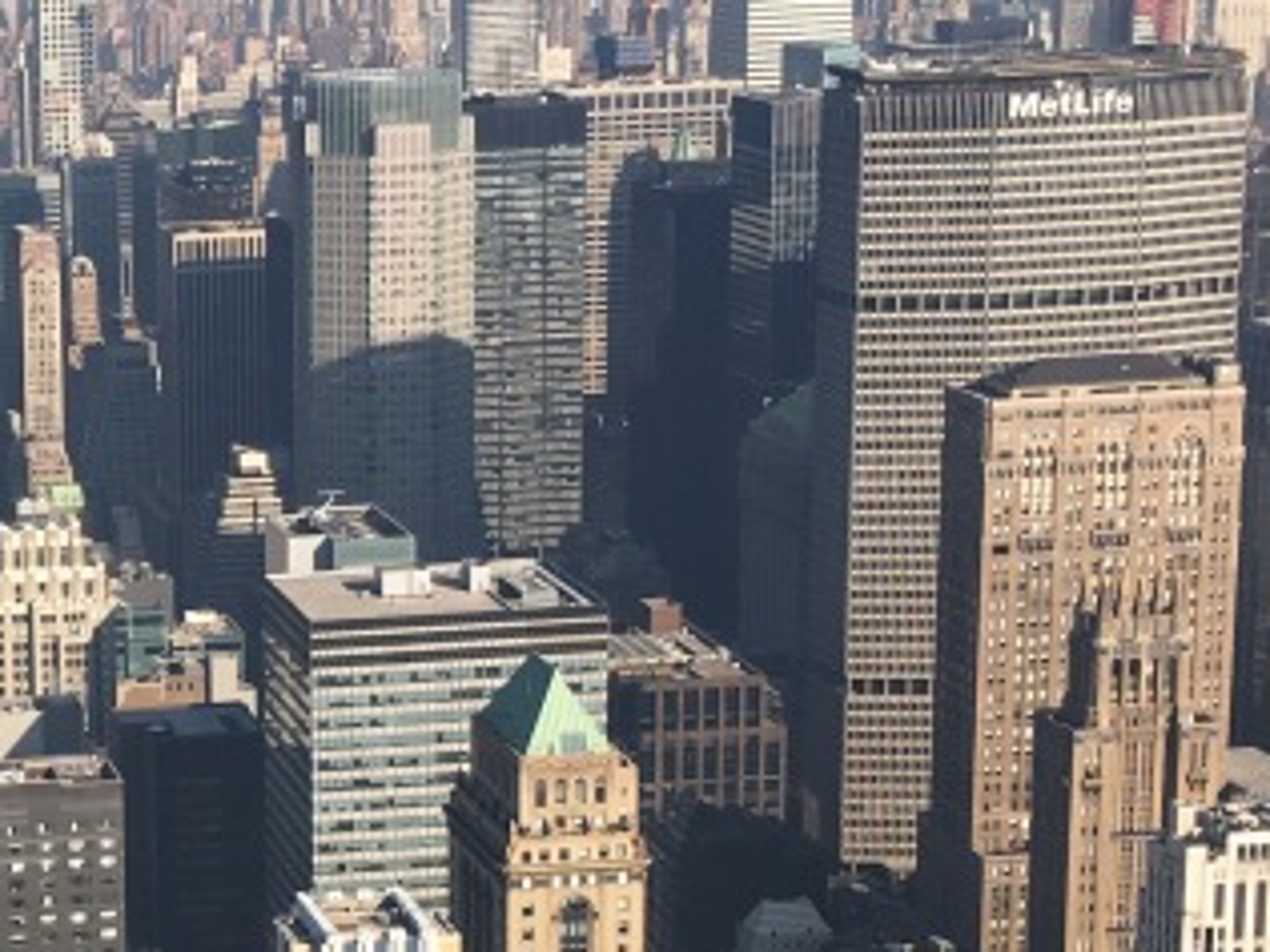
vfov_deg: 15.7
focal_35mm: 94
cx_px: -197
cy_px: 594
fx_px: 3449
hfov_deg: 19.8
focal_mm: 4.15
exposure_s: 1/1637
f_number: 2.2
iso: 25
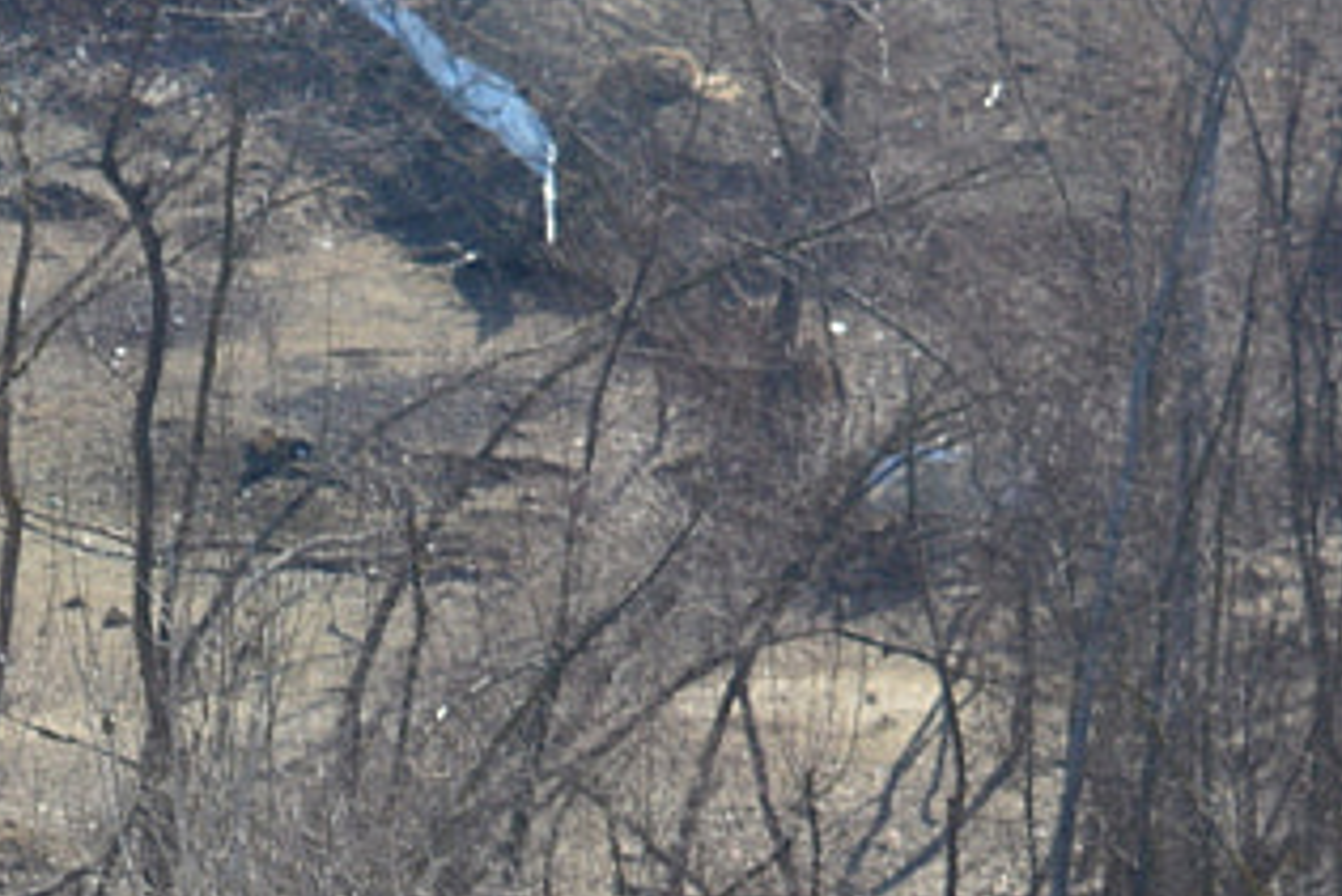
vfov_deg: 4.0
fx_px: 12737
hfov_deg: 6.0
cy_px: 2157
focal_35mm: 342
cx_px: 34
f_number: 6.3
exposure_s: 1/320
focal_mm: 45
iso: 100
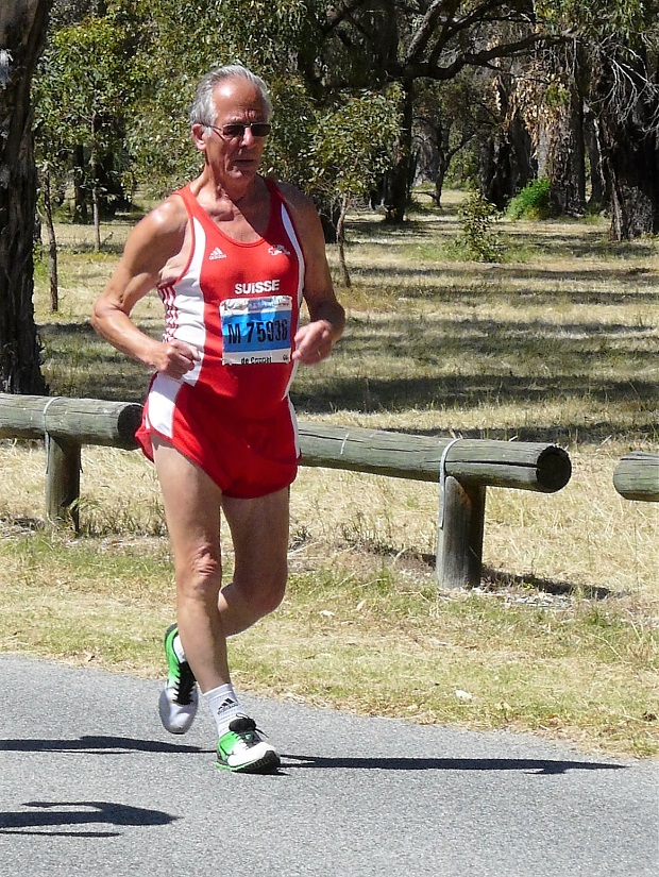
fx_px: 4411
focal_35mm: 174
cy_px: 438
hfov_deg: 8.5
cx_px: 330
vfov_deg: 11.4
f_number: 5.6
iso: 100
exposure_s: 1/320
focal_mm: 18
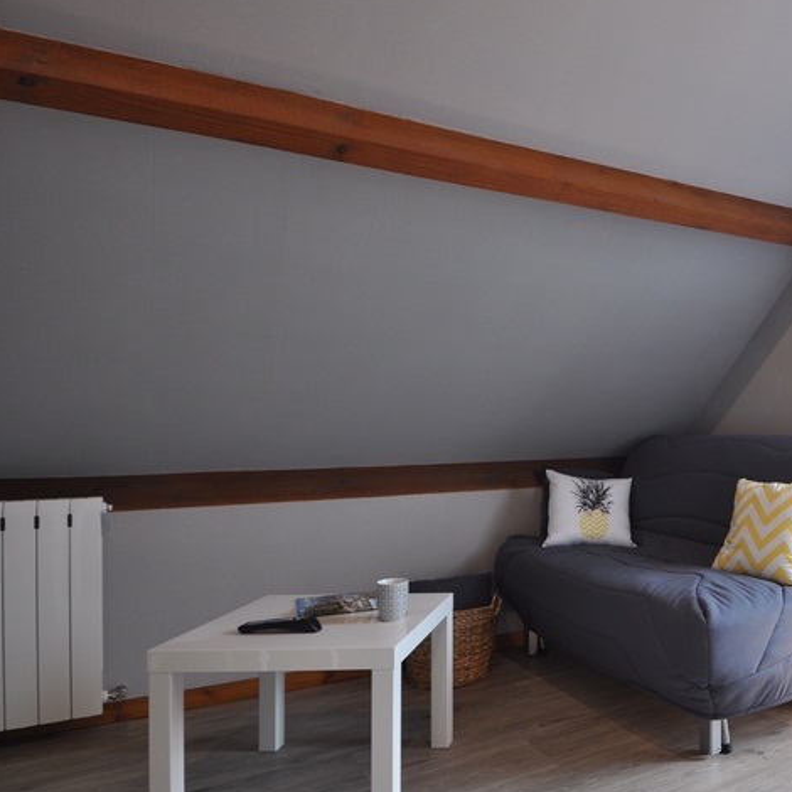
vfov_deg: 60.9
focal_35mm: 26
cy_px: 410
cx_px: 667
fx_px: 673
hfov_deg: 55.3
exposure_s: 1/8
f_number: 8
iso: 200
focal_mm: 12
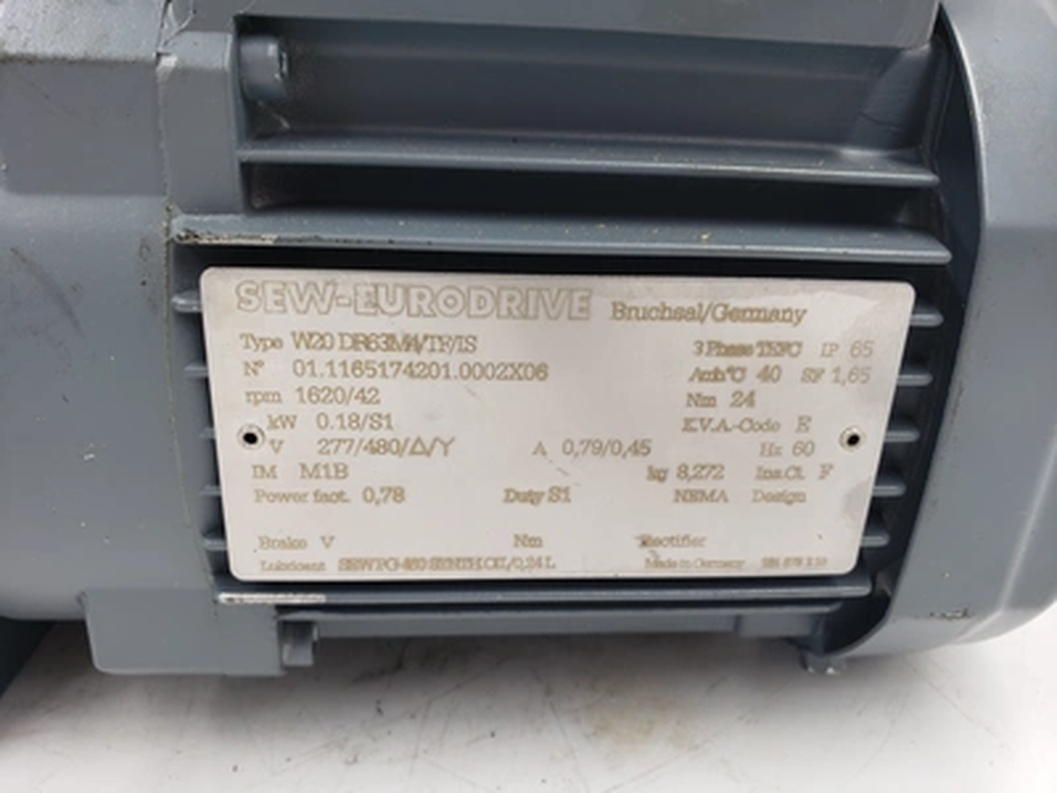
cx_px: 528
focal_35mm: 26
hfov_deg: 67.3
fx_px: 794
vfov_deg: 53.1
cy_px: 396
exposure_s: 1/120
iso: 80
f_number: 2.4
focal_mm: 4.3
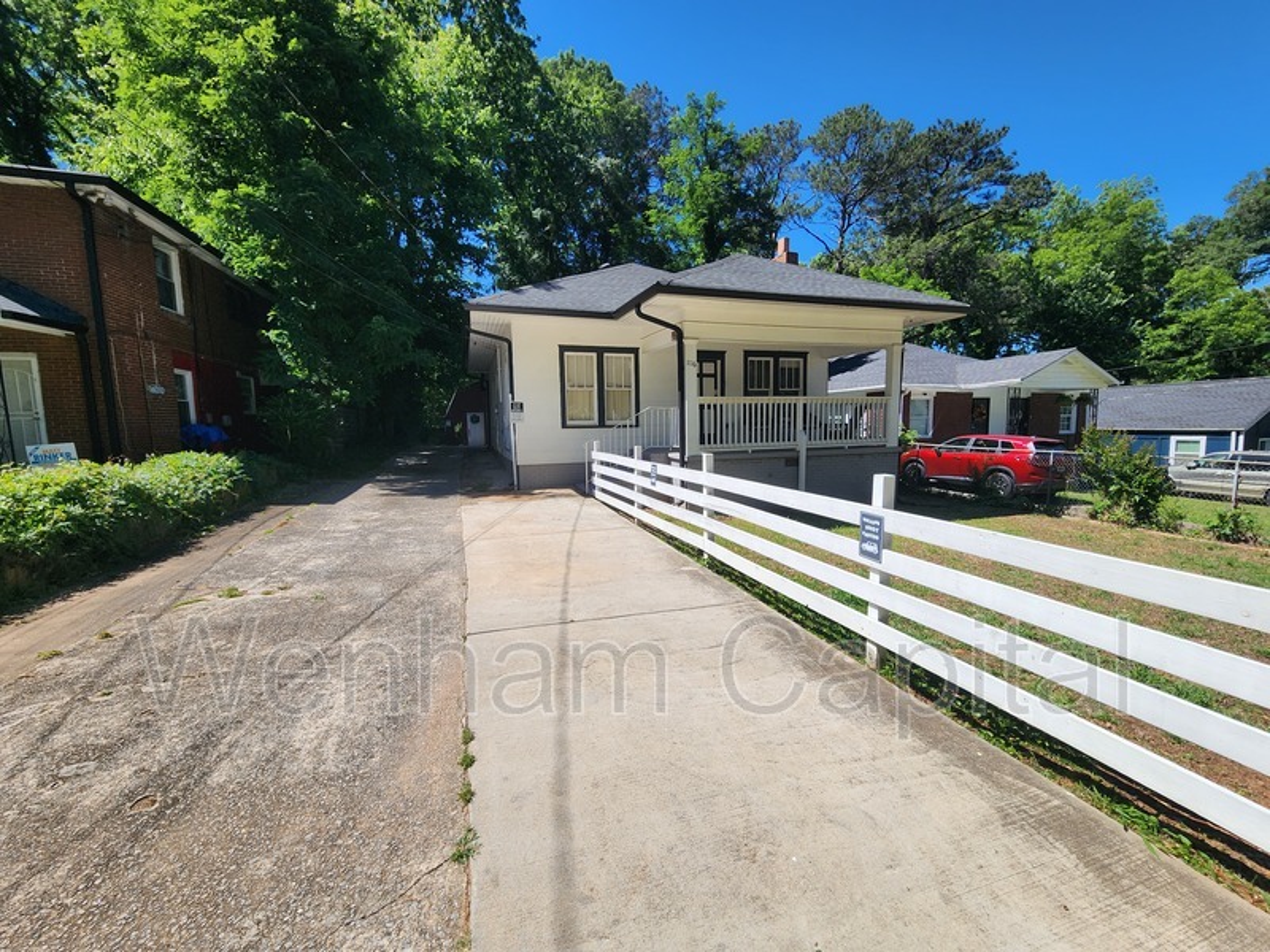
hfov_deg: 106.2
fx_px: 477
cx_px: 635
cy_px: 476
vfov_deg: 89.9
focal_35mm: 13
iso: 50
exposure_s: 1/2134
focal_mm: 2.2
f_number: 2.2
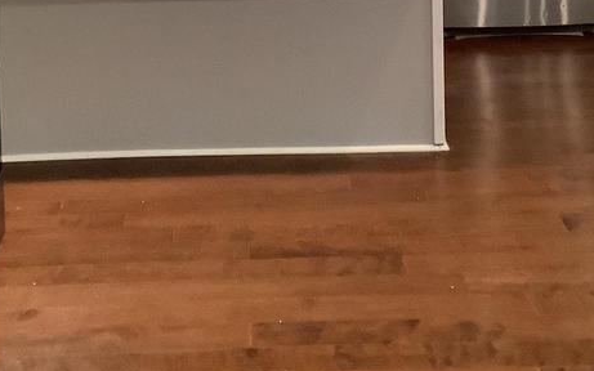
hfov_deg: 28.2
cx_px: 274
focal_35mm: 73
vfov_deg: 16.9
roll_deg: +0.0
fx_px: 1182
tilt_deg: -7.8
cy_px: -98
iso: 400
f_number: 2.4
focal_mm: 3.3
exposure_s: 1/30
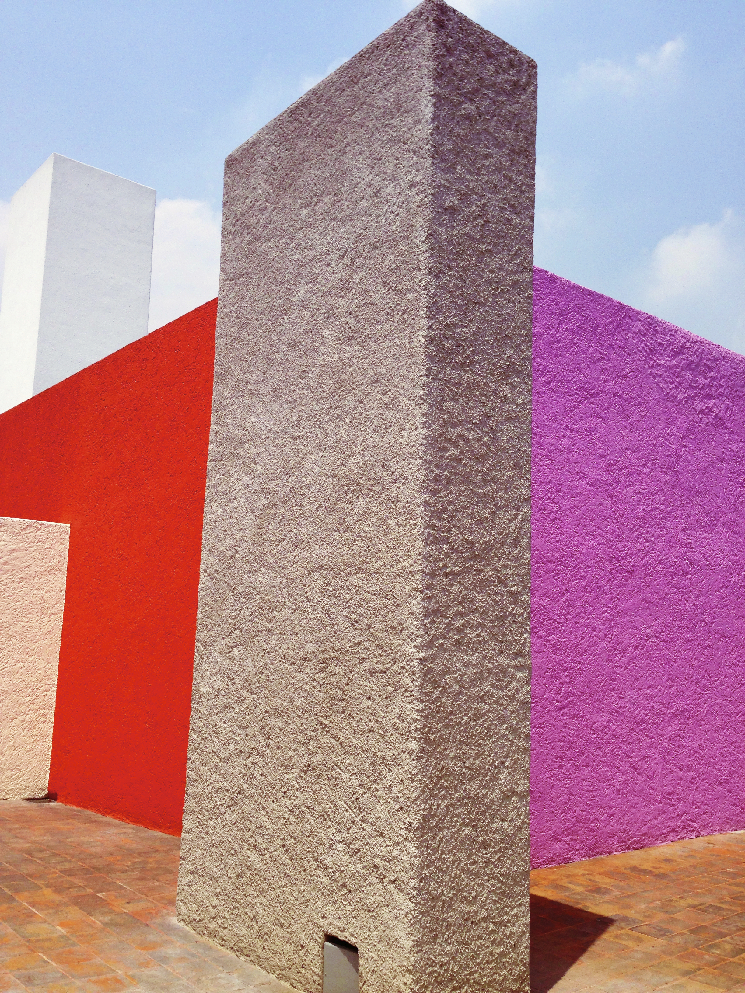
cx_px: 372
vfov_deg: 55.4
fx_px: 947
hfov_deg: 42.9
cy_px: 496
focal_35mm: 33
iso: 50
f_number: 2.4
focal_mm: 4.13
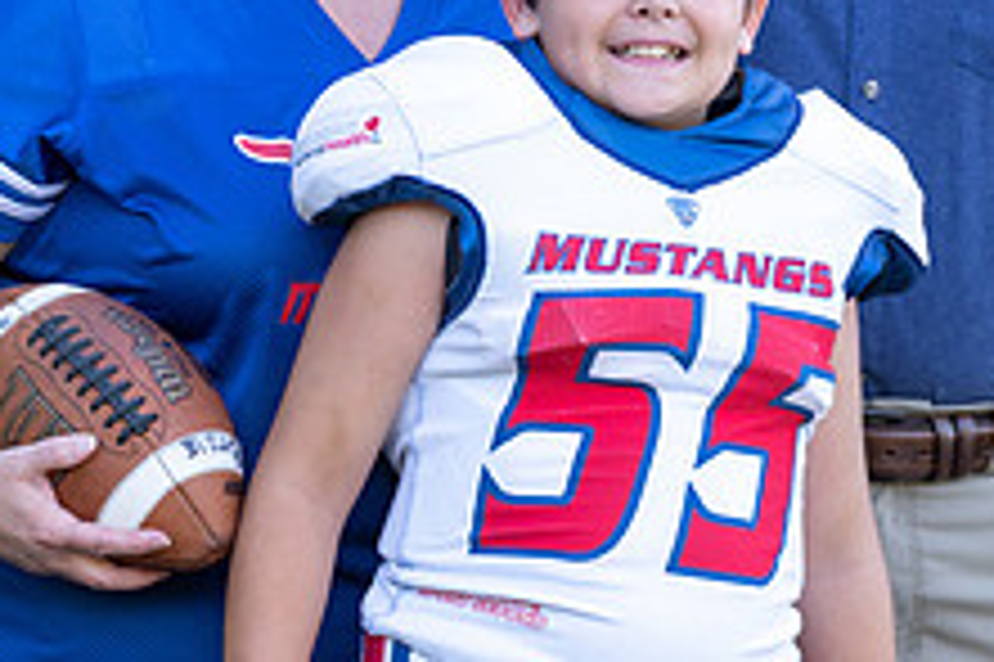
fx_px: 11450
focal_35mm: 415
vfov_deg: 3.3
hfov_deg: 5.0
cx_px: 634
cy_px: 92
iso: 250
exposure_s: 1/320
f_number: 2.8
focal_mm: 158
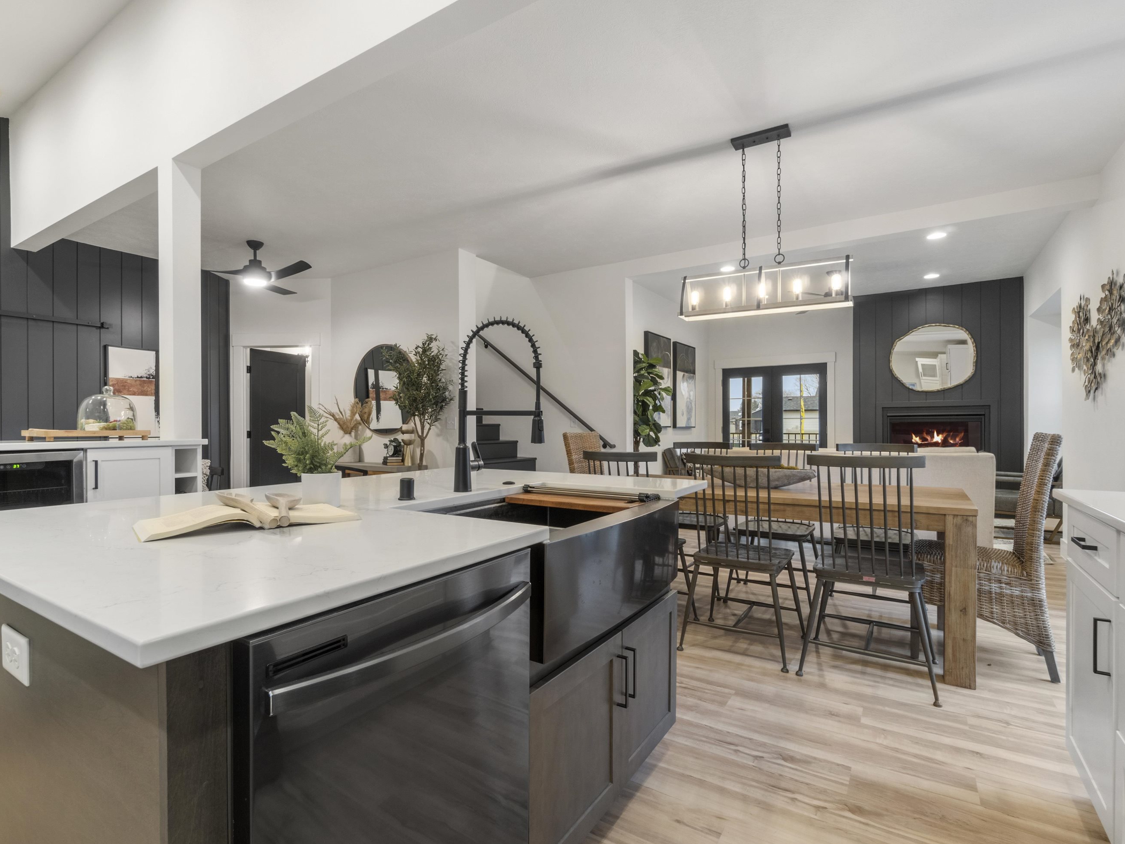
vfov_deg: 74.7
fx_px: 552
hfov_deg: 90.8
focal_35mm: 17
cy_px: 428
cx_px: 516
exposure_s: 1/1.25
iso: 320
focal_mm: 10
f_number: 8
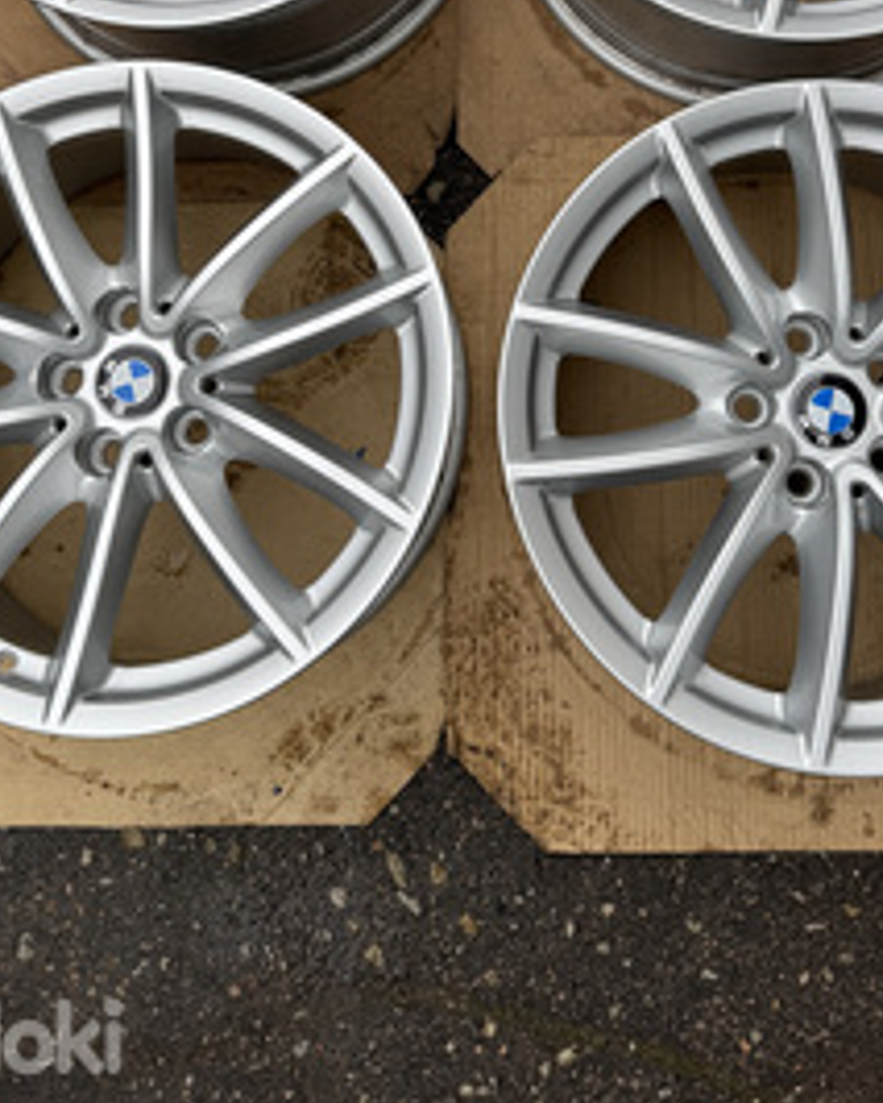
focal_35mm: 44
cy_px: 145
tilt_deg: -73.5
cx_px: 487
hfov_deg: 34.1
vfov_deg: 39.5
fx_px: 1437
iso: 64
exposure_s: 1/121
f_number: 1.78
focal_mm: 6.76
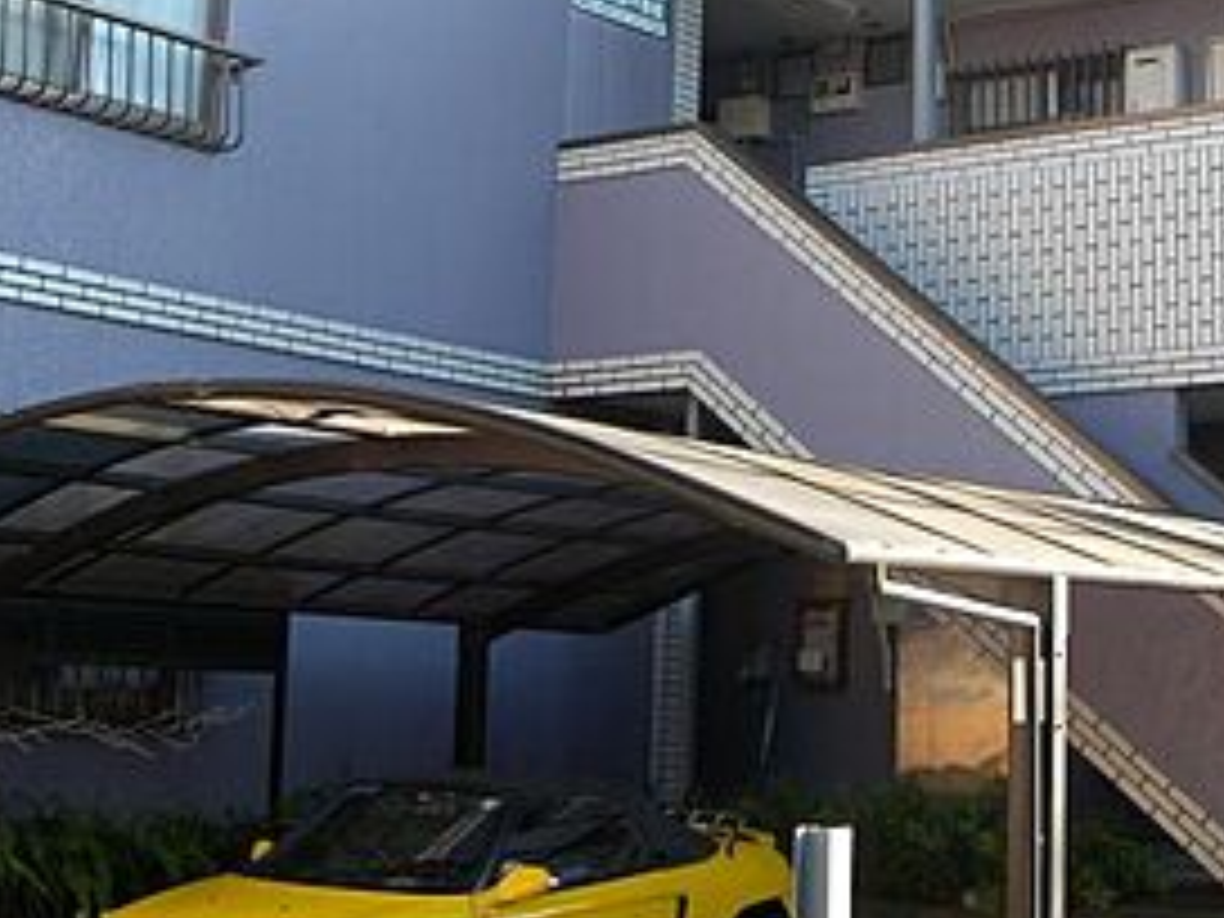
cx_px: 886
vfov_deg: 21.8
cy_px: 130
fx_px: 2334
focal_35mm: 66
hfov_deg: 29.0
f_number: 3.6
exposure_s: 1/117
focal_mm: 6
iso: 64
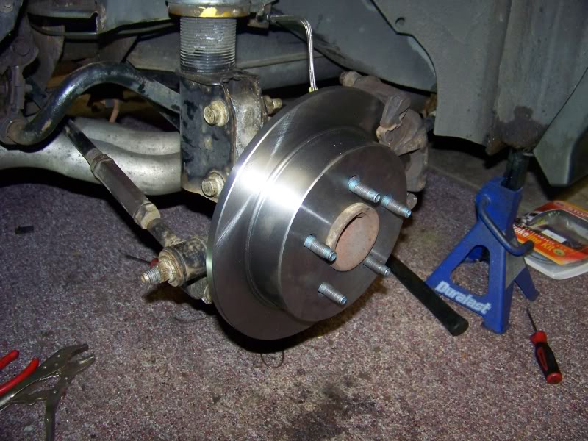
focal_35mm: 36
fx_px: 612
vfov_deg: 39.7
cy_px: 220
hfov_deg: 51.4
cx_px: 294
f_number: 2.8
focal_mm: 5.85
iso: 200
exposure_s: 1/30
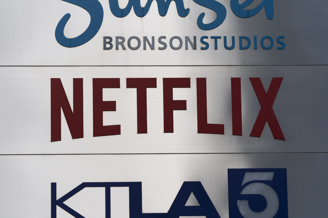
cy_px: 109
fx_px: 1494
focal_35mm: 164
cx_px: 164
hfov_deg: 12.5
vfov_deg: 8.4
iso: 200
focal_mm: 164
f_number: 4
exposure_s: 1/1000
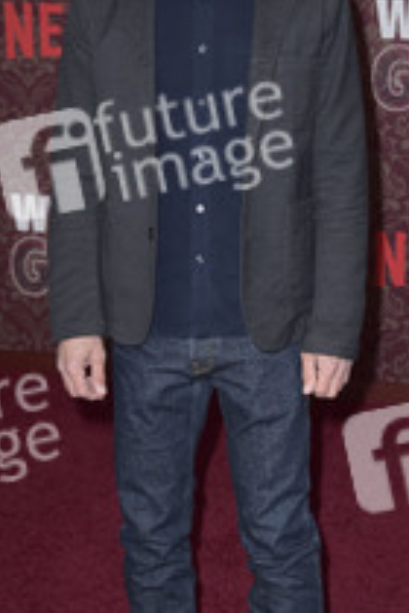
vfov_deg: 17.3
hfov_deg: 11.6
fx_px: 2011
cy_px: 298
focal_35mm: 118
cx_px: 229
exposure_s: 1/250
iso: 400
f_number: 6.3
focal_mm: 62
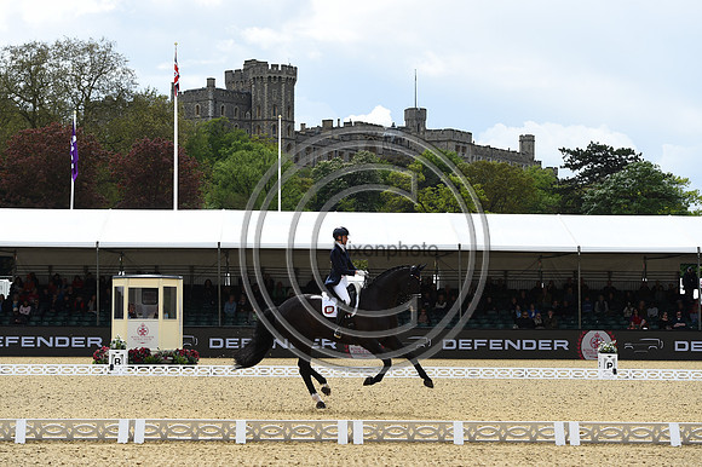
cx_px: 351
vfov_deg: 15.9
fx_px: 1676
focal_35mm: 86
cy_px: 234
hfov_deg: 23.7
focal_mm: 86
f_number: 5
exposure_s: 1/1250
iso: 160
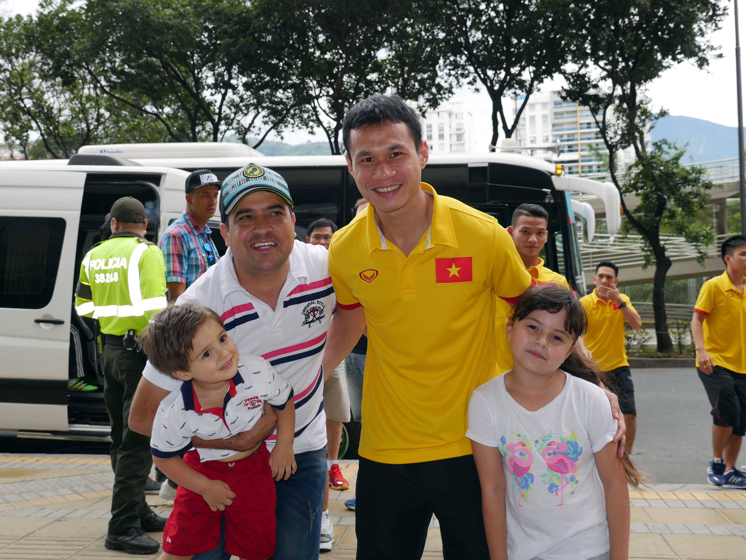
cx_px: 373
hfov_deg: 46.8
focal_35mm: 40
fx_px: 862
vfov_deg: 36.0
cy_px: 280
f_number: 4
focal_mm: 20
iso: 200
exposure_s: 1/250
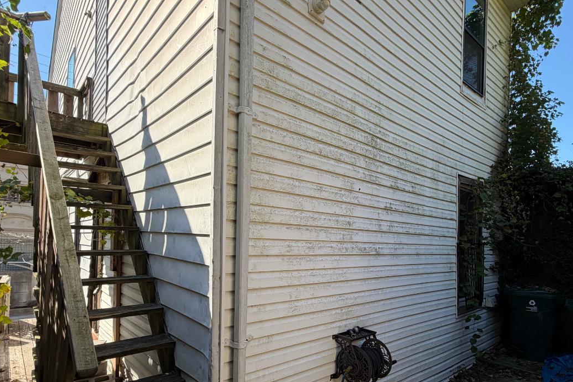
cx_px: 317
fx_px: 334
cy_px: 239
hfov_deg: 80.9
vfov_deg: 58.7
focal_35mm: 21
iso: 64
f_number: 2.2
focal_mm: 2.22
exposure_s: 1/502
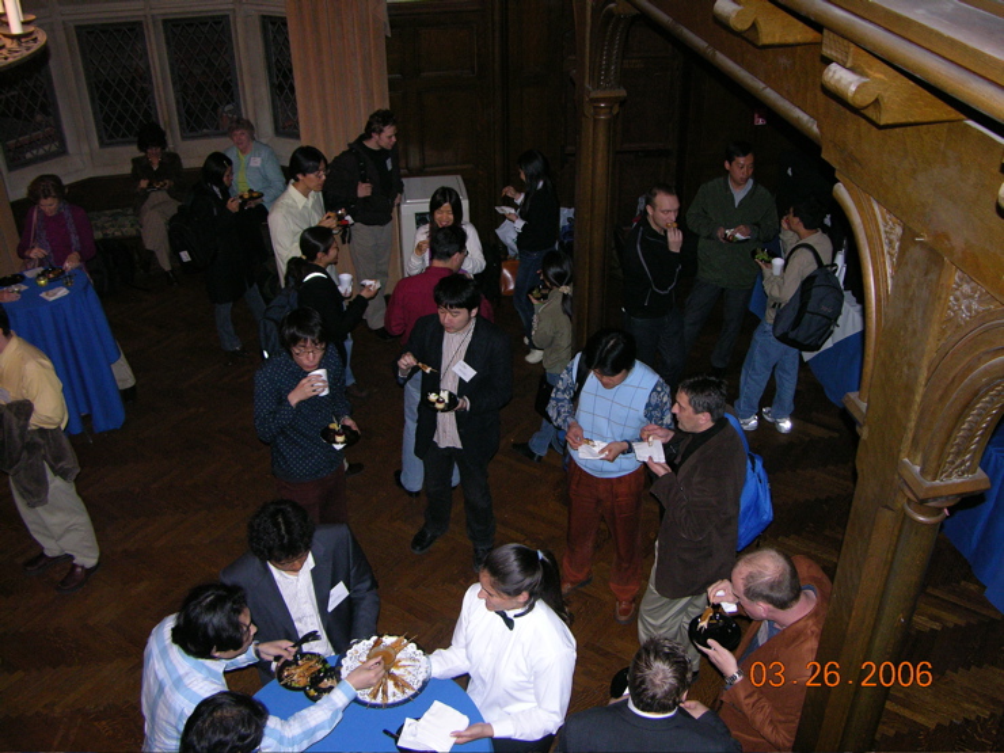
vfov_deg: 40.7
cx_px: 502
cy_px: 376
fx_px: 1015
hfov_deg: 52.6
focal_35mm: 35
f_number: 2.8
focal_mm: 8.9
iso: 200
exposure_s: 1/60.1
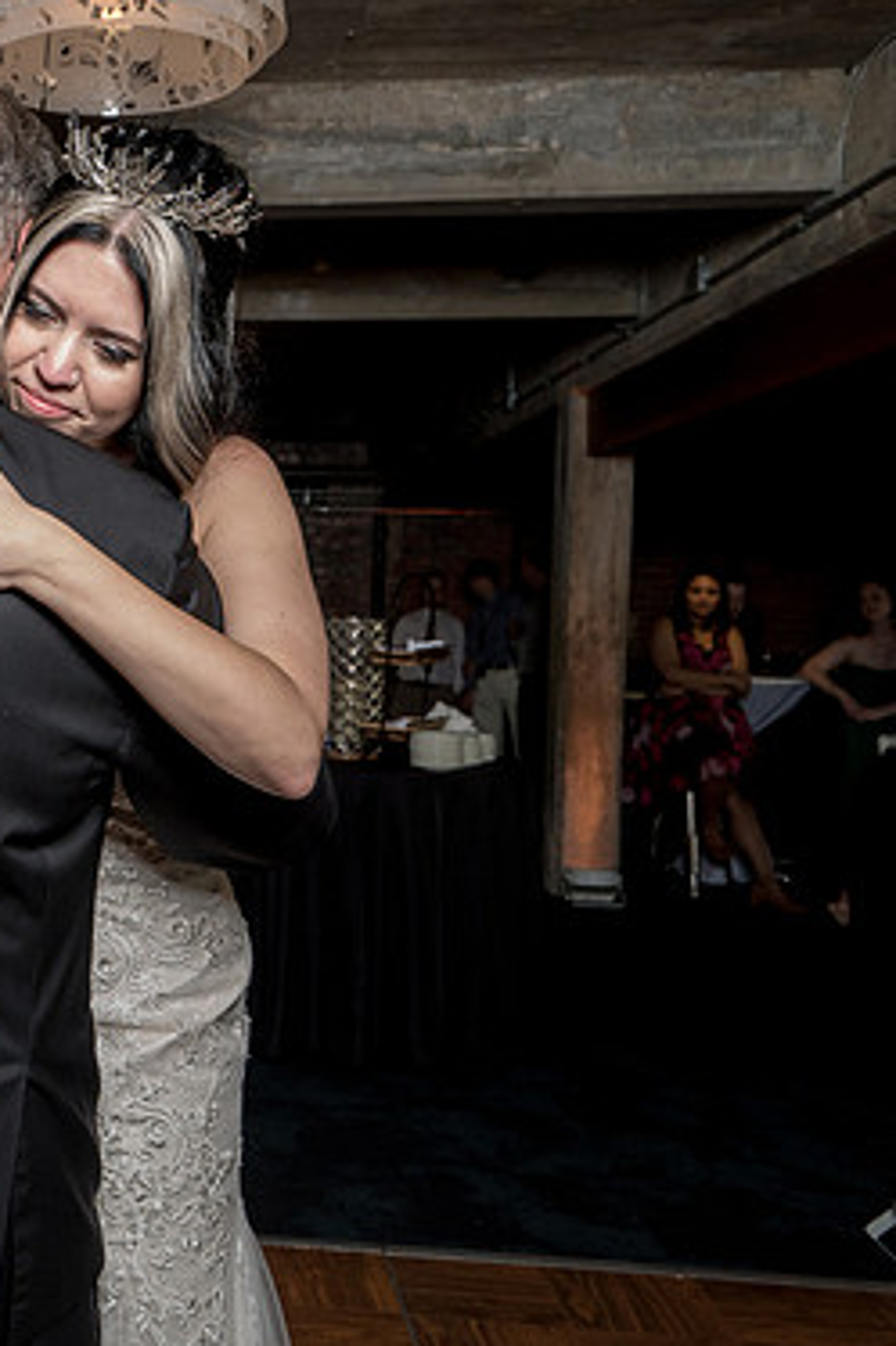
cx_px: -47
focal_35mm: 45
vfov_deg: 43.6
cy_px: 675
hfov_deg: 27.7
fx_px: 1681
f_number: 5.6
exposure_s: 1/200
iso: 2000
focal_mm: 28
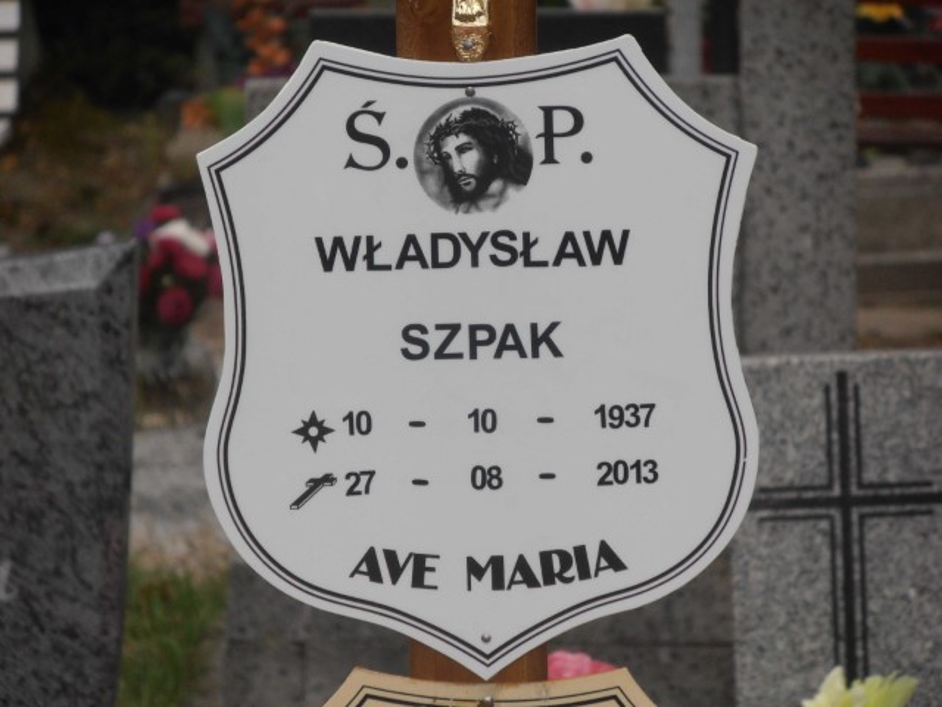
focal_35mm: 240
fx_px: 6531
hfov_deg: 8.2
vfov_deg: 6.2
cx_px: 471
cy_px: 354
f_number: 5.7
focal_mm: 42.54
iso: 125
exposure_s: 1/200
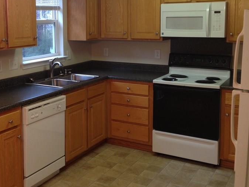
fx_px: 360
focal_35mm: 50
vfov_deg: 28.8
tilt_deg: -8.2
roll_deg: +0.7
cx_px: 101
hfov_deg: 38.0
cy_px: 56
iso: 80
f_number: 2.4
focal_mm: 4.12
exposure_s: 1/20
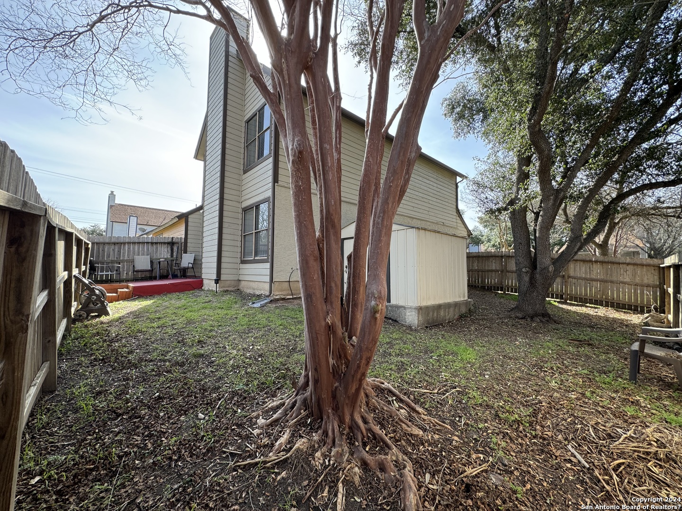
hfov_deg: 102.1
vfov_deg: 85.7
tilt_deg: +3.2
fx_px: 276
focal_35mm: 14
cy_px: 256
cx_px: 341
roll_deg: -0.2
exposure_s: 1/226
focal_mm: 2.22
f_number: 2.2
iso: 40
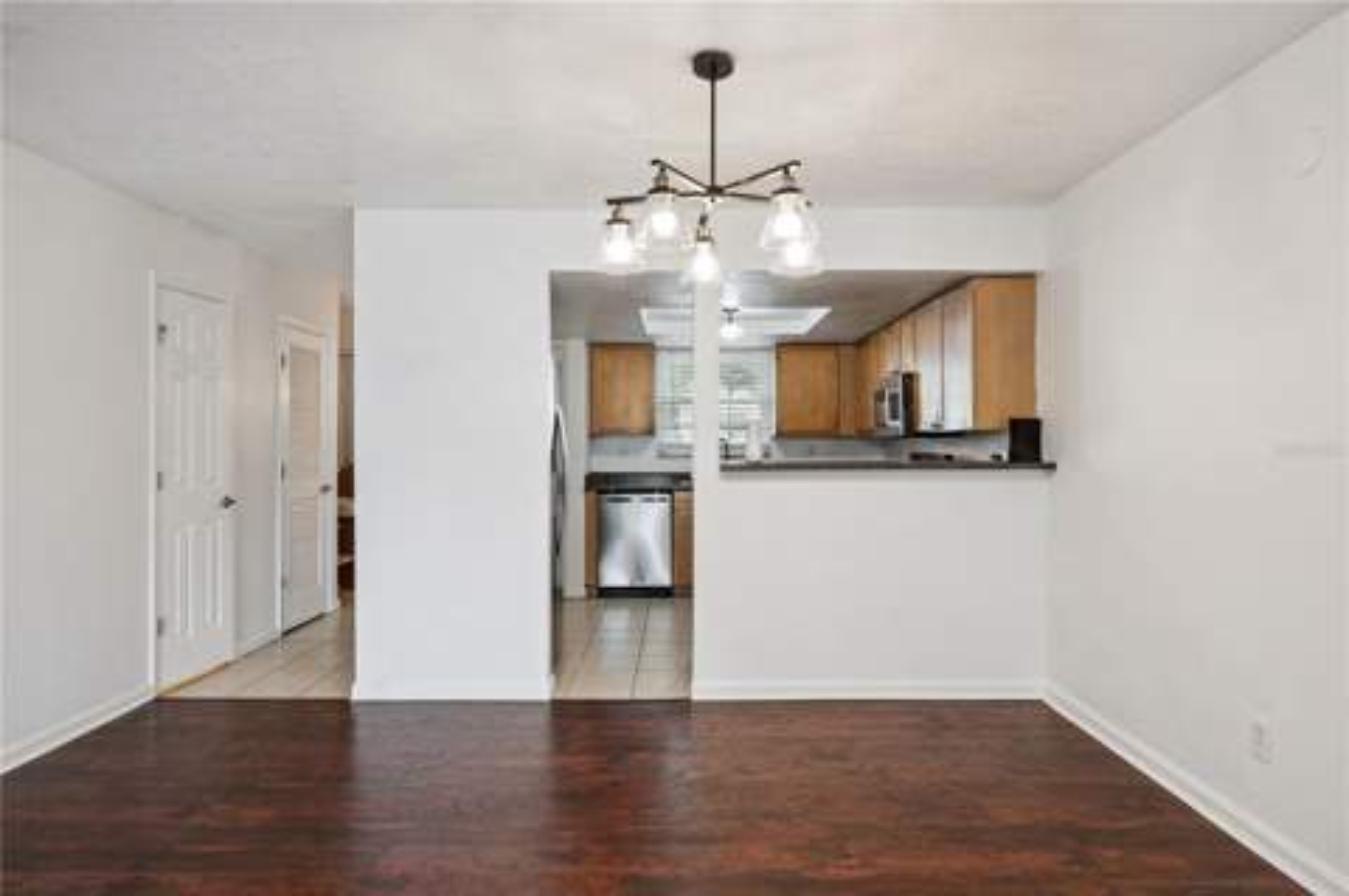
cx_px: 674
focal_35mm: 22
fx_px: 805
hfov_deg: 79.9
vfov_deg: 58.2
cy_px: 448
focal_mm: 21.5
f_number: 9
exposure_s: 1/5
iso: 200
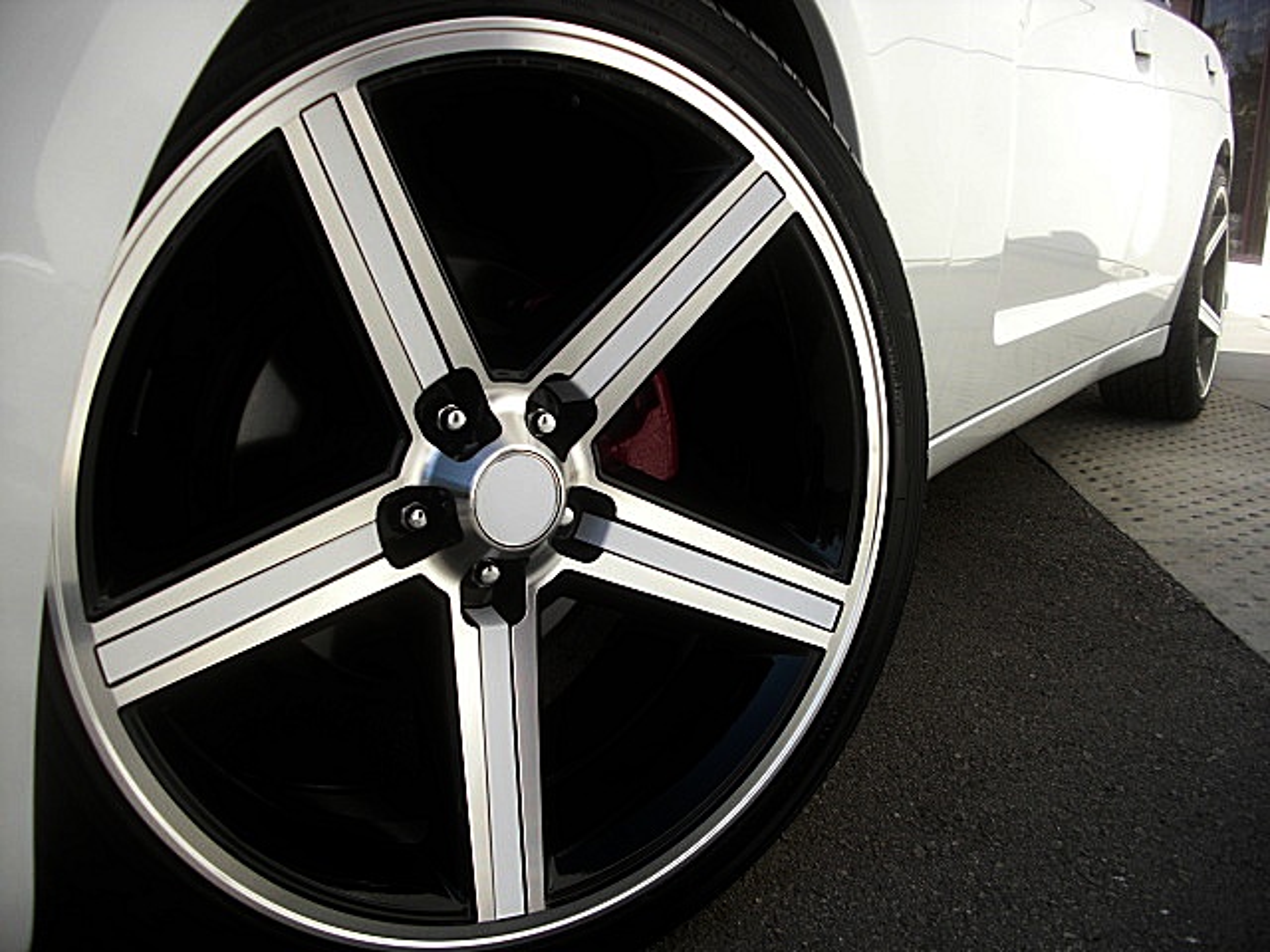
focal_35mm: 36
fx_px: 1321
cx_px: 635
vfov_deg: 39.7
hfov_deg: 51.4
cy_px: 476
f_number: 2.8
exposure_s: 1/500
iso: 50
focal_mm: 6.3
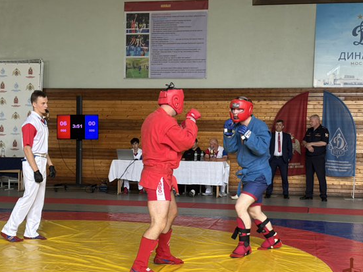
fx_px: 661
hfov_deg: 30.7
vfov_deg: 23.2
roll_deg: -0.6
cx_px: 158
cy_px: 162
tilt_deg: -2.9
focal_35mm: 63
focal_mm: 5.96
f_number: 1.6
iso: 40
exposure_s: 1/50
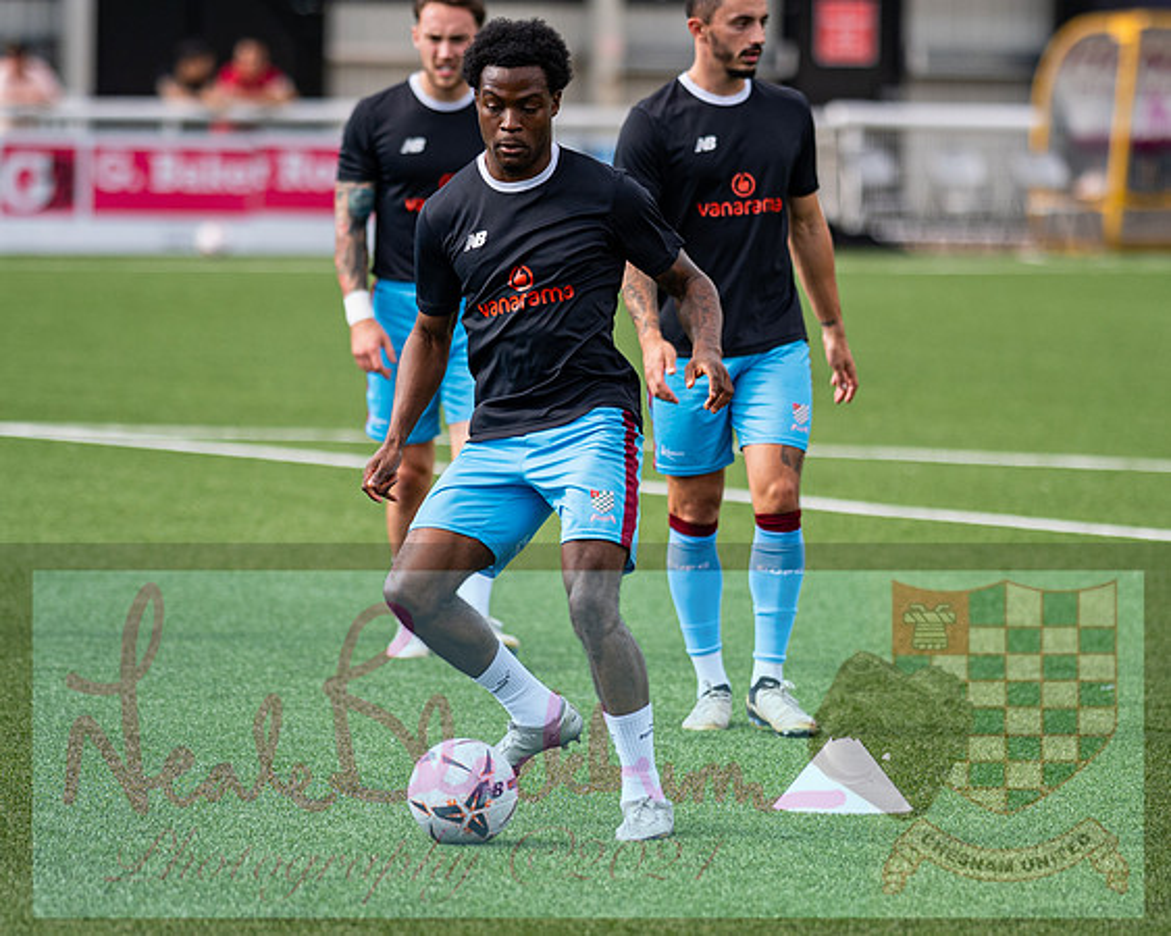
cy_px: 553
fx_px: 9328
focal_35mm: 269
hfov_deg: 7.2
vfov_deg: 5.7
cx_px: 623
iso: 200
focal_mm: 135
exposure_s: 1/5000
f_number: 1.8
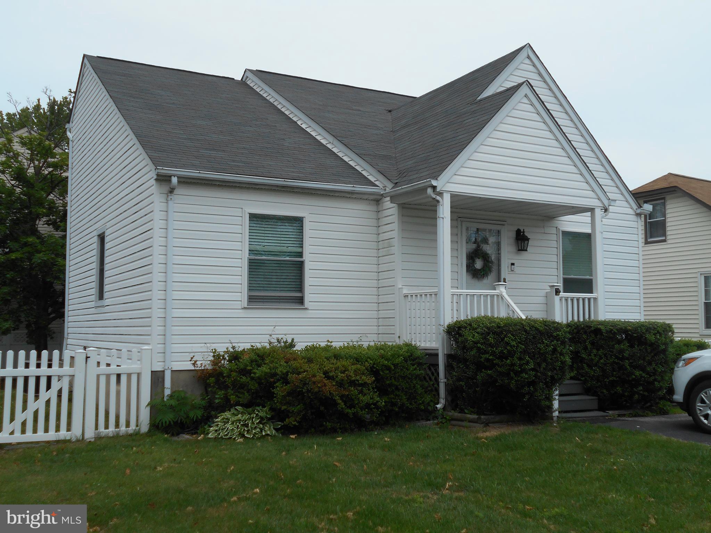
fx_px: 760
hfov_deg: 50.1
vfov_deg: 38.7
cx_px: 356
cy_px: 266
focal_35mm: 37
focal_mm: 6.7
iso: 80
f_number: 3.9
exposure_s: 1/1000
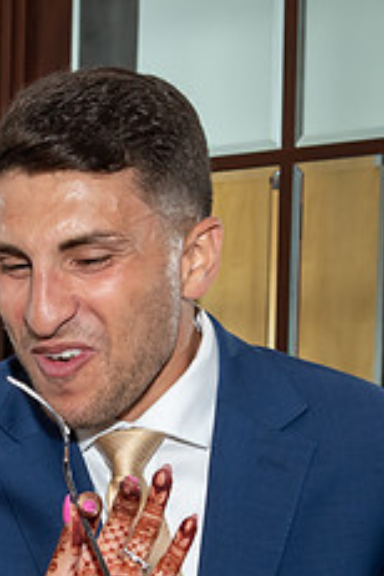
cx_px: -238
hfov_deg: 9.8
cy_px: 534
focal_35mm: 135
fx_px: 2160
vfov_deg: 15.0
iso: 500
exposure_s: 1/250
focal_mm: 24
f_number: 6.3
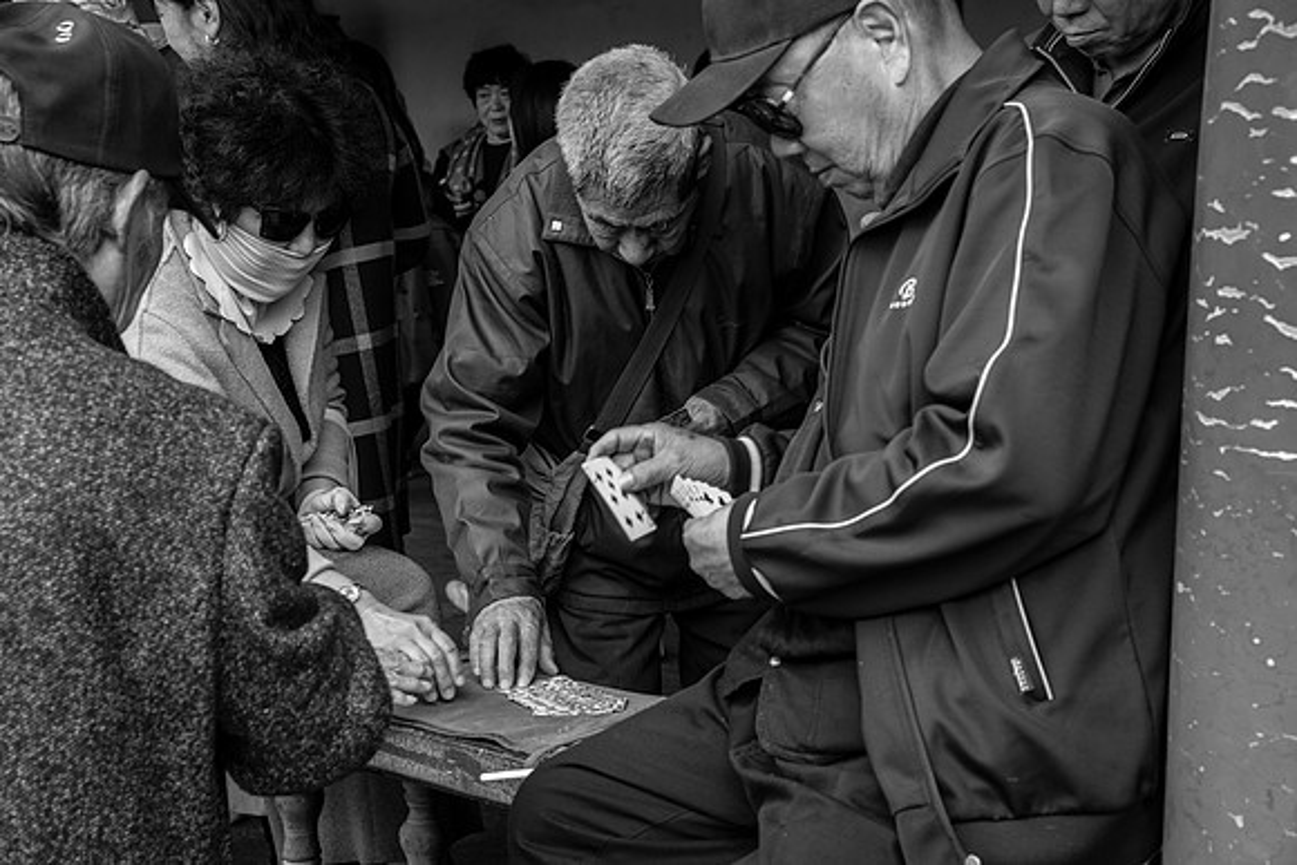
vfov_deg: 23.4
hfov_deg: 34.5
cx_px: 648
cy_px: 432
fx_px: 2090
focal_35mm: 58
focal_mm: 58
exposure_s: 1/160
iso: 200
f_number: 7.1
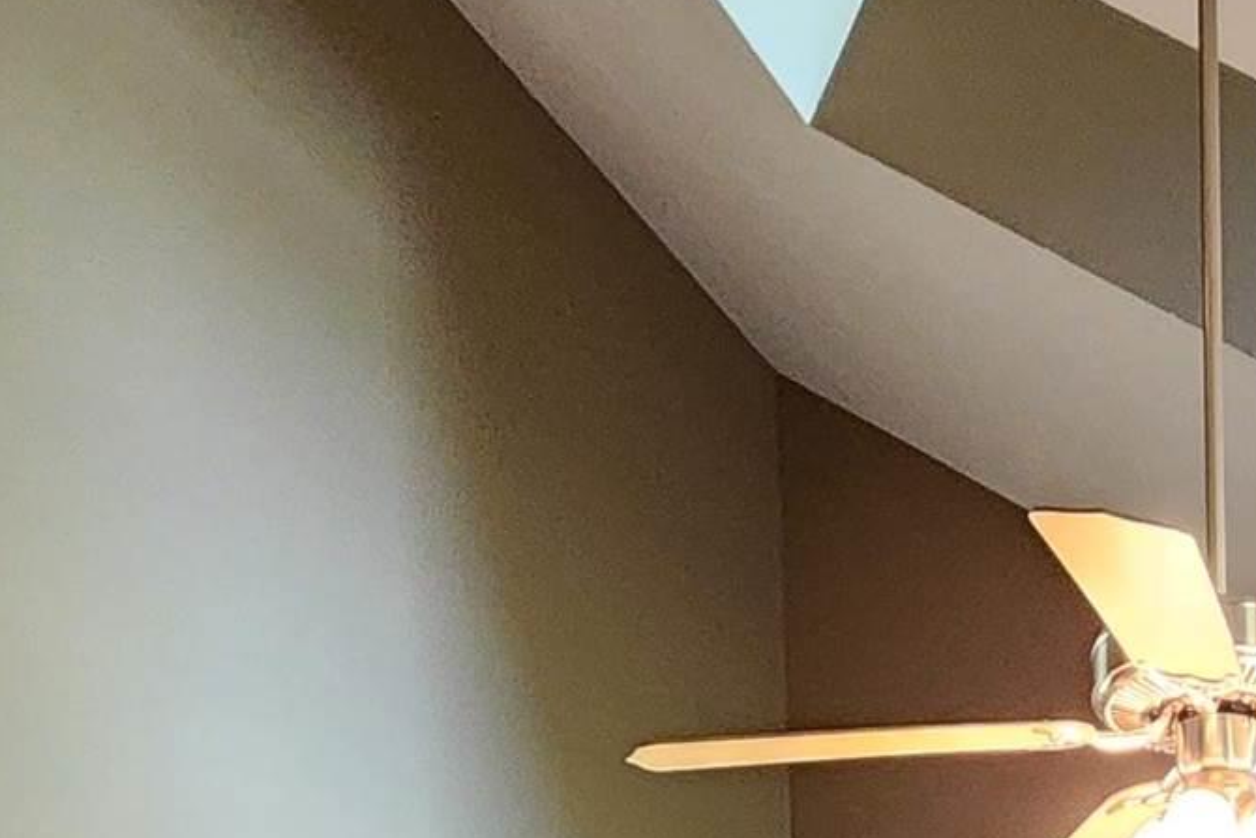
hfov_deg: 30.3
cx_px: 1224
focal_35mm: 62
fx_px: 2163
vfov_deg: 14.8
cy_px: 1957
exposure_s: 1/30
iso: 500
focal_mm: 2.2
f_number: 2.2
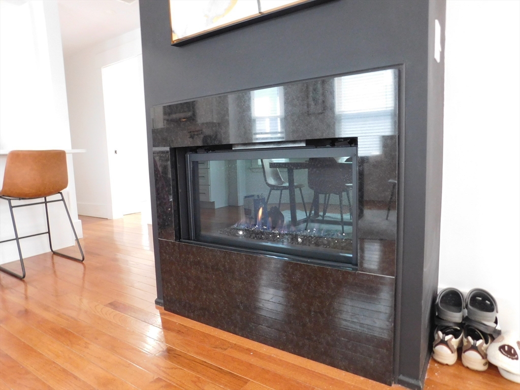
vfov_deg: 58.9
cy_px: 195
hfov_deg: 73.9
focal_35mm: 23
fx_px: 346
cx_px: 260
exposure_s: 1/15
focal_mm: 4
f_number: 3
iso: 400
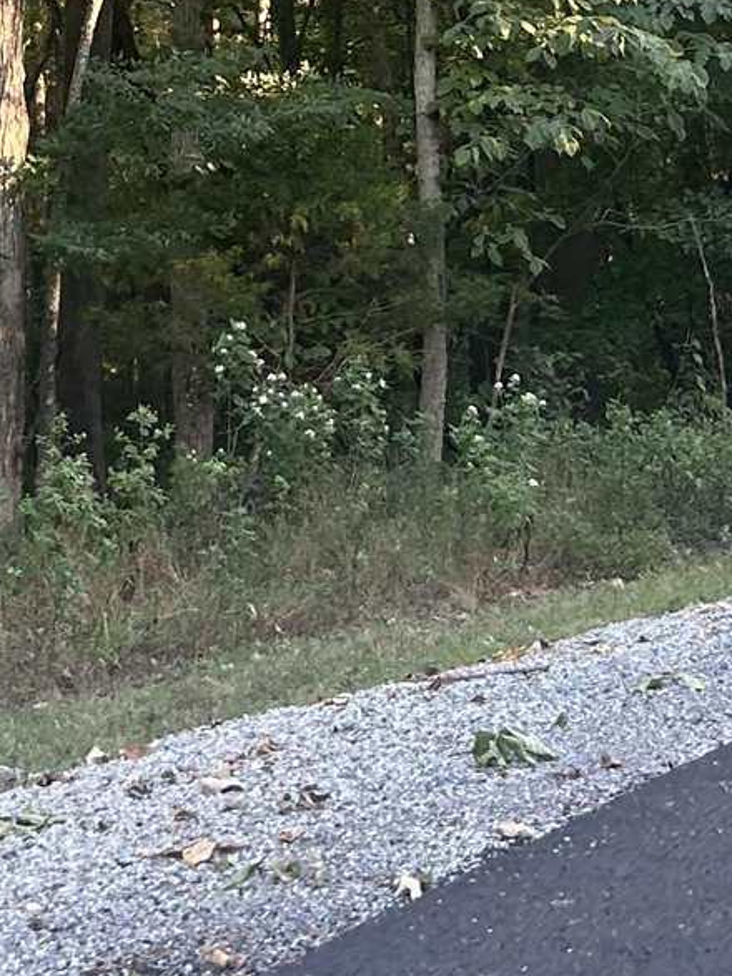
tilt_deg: +1.9
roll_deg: +5.1
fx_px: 2877
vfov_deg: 18.3
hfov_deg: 14.4
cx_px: 120
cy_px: -205
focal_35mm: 102
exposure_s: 1/121
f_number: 1.5
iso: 80
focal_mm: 5.7
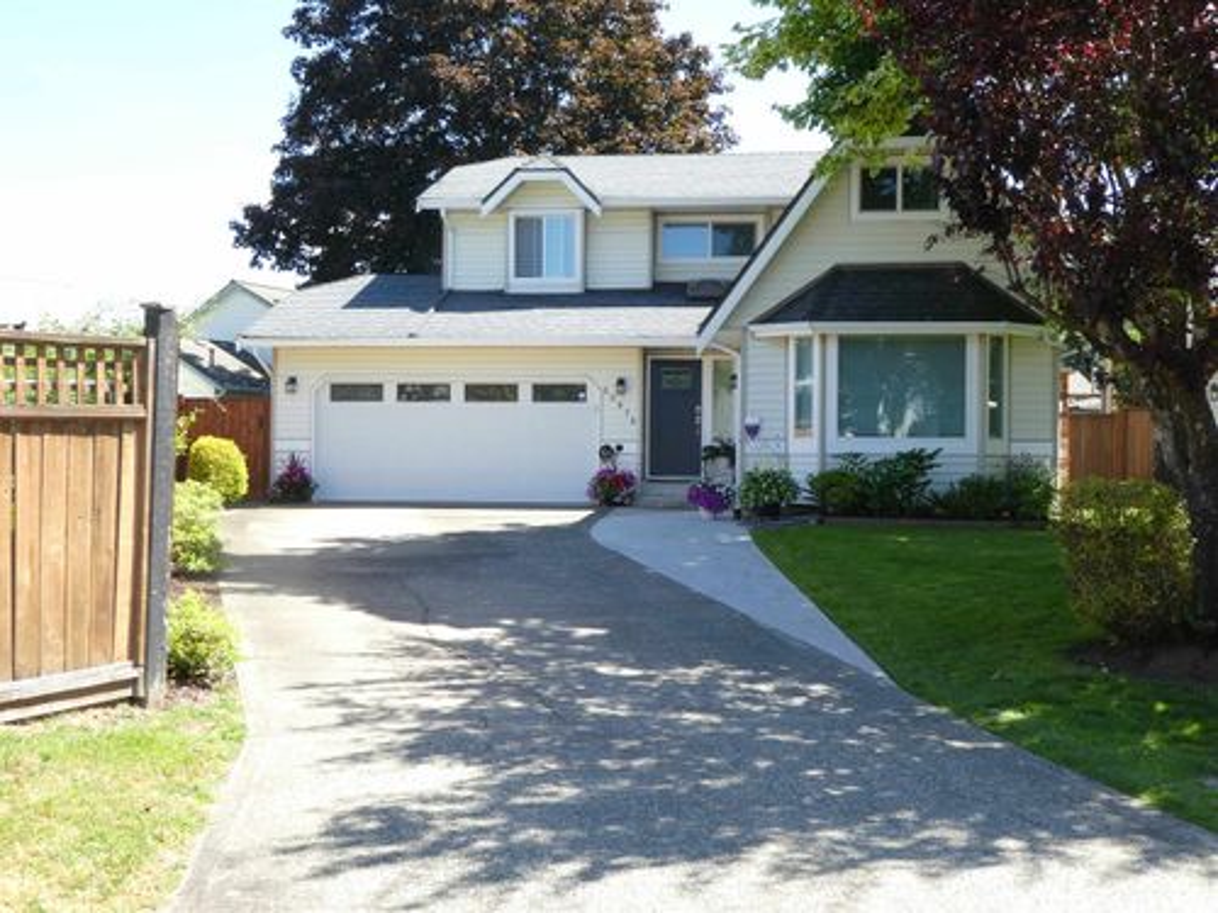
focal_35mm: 35
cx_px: 609
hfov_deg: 52.6
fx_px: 1232
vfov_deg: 40.7
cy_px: 456
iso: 80
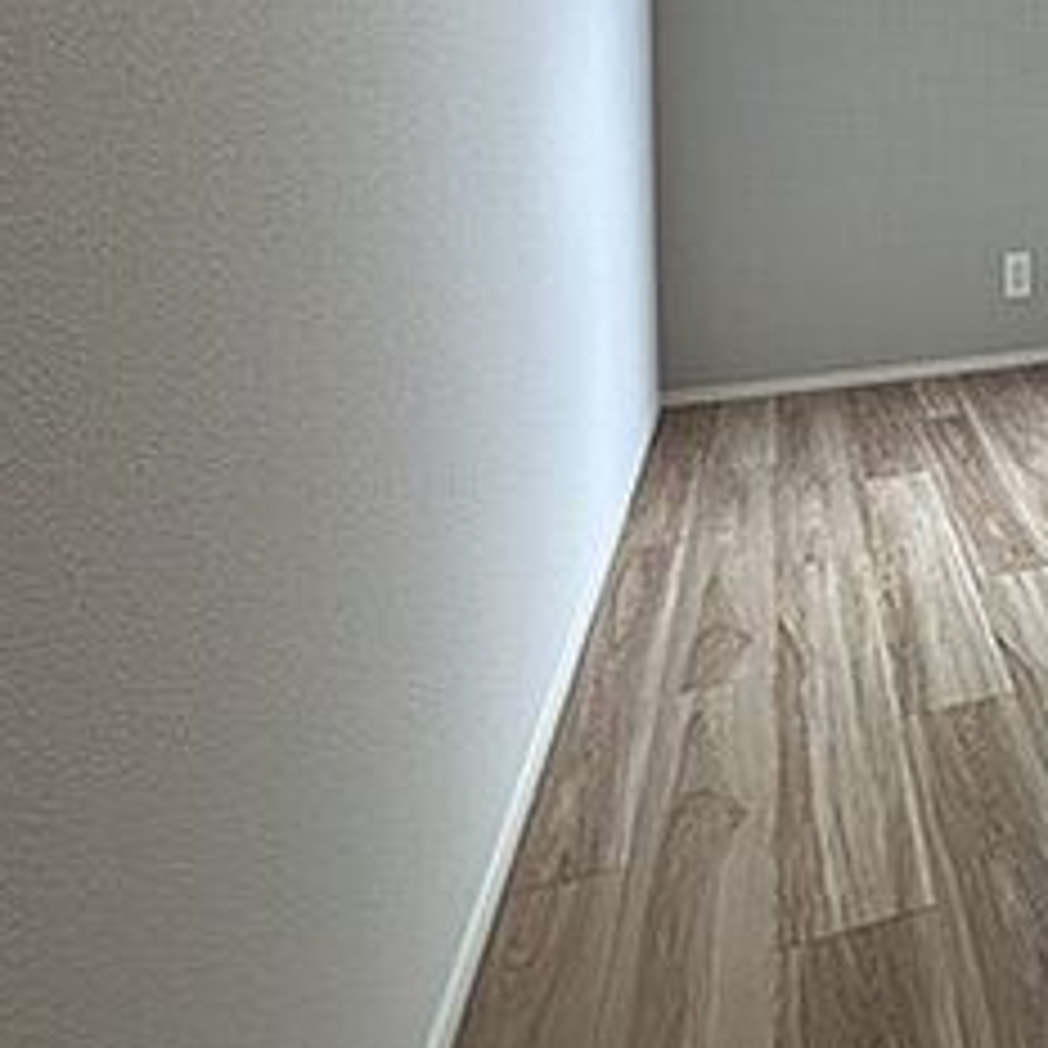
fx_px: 1165
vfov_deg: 43.4
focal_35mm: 34
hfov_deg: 36.6
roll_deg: +0.7
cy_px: 67
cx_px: 1273
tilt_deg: -0.4
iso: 100
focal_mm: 2.22
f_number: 2.2
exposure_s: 1/120
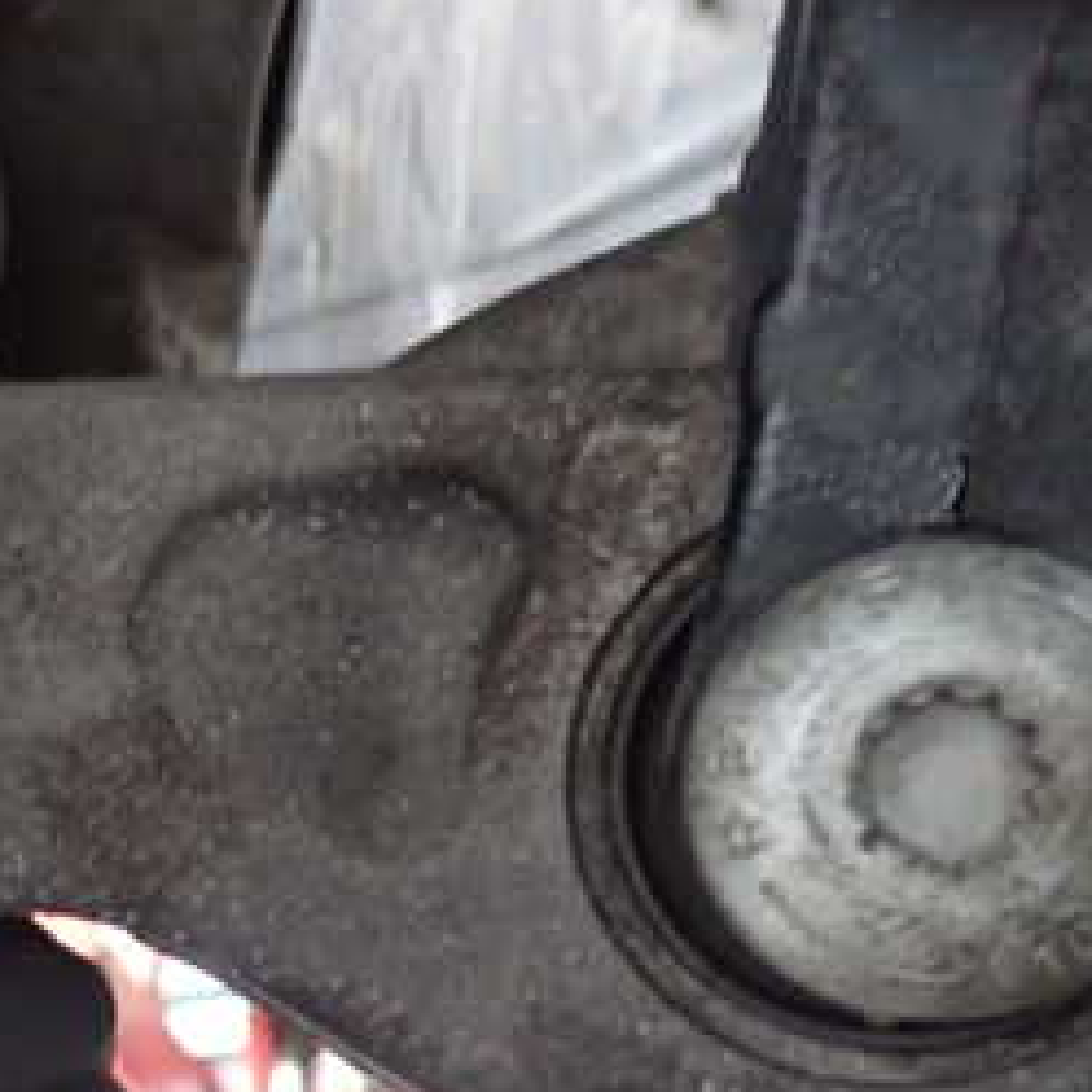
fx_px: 2284
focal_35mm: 64
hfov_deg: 25.0
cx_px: -101
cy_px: 864
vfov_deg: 26.4
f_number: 2.3
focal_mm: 5.4
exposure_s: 1/30
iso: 800
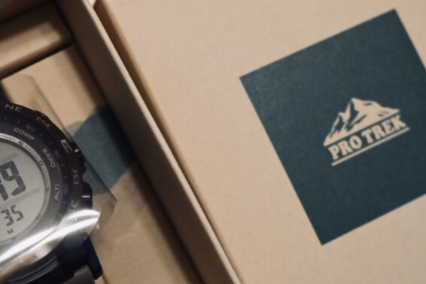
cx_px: 193
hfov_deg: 26.6
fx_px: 899
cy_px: 211
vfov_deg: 17.8
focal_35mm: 76
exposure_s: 1/125
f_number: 2.8
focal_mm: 28
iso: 1000
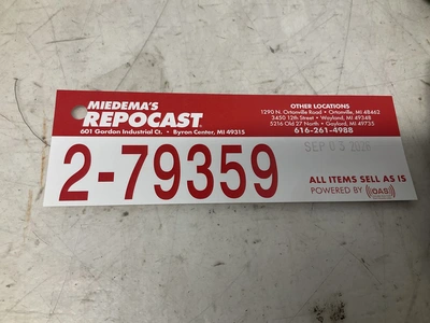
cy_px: 162
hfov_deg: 61.7
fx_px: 360
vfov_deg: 48.2
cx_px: 215
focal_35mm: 29
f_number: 1.8
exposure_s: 1/120
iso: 32
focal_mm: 3
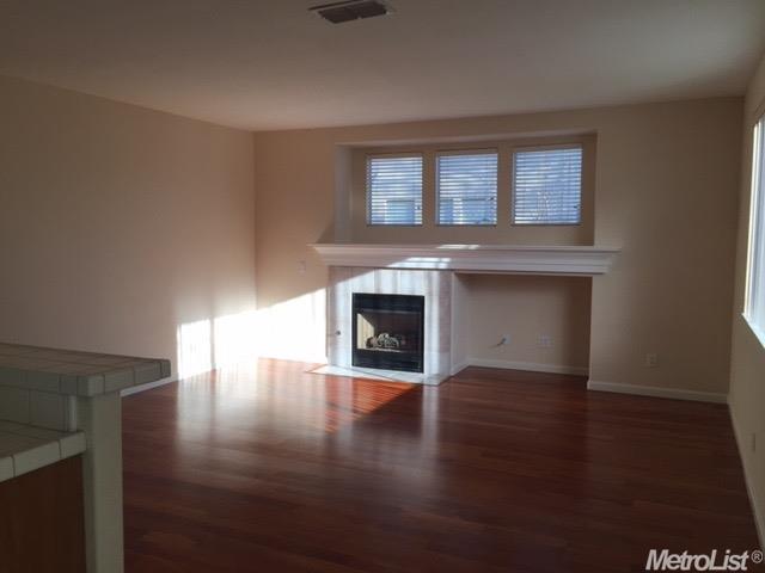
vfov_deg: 48.2
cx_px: 382
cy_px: 286
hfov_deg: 61.7
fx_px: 641
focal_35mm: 29
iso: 32
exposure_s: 1/350
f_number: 2.2
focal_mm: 4.15
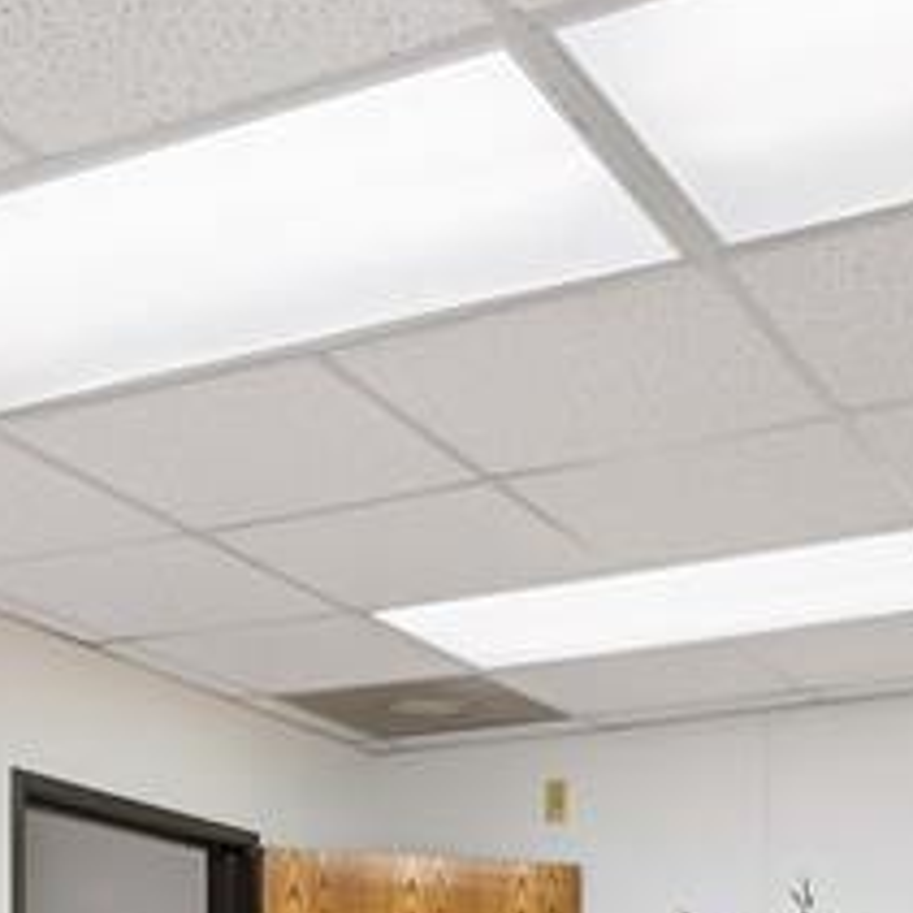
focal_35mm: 66
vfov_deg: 23.2
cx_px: 387
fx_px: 1969
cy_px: 1177
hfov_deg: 26.1
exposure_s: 1/10
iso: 200
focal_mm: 16
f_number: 8
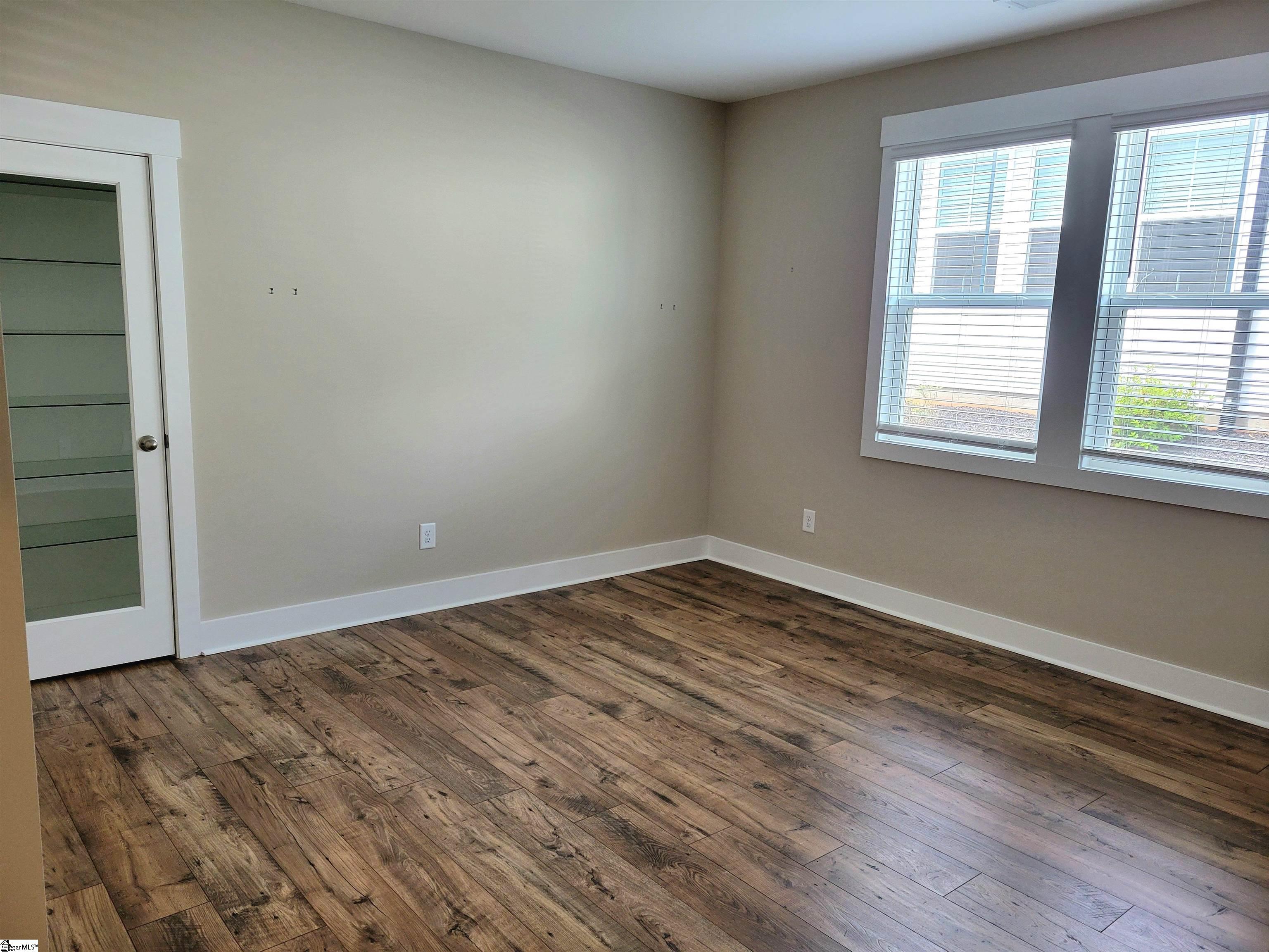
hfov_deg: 67.3
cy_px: 476
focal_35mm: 26
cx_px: 634
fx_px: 953
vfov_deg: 53.1
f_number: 1.8
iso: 160
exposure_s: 1/120
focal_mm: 5.4
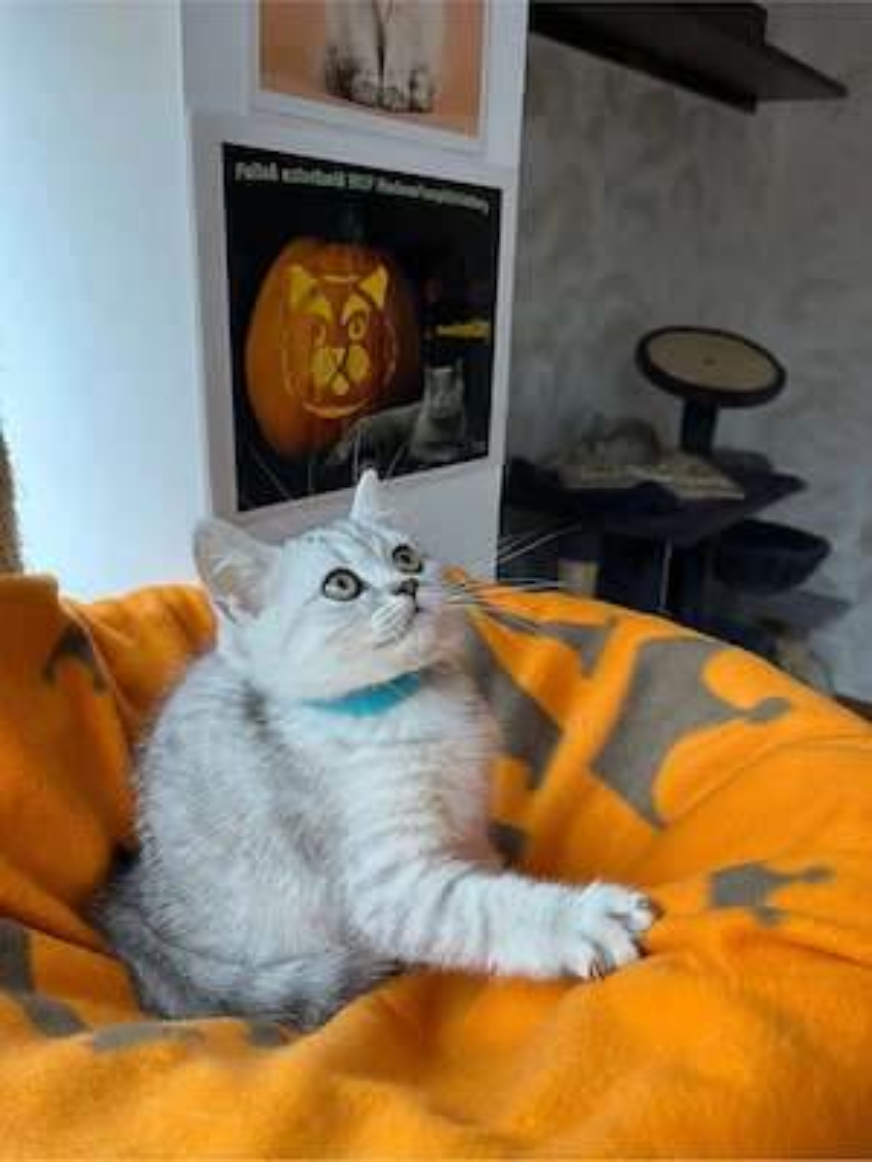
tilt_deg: -19.2
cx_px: 436
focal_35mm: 26
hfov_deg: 53.1
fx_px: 873
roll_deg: -2.2
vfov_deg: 67.3
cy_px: 581
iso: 125
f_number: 1.6
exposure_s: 1/60
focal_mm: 5.1
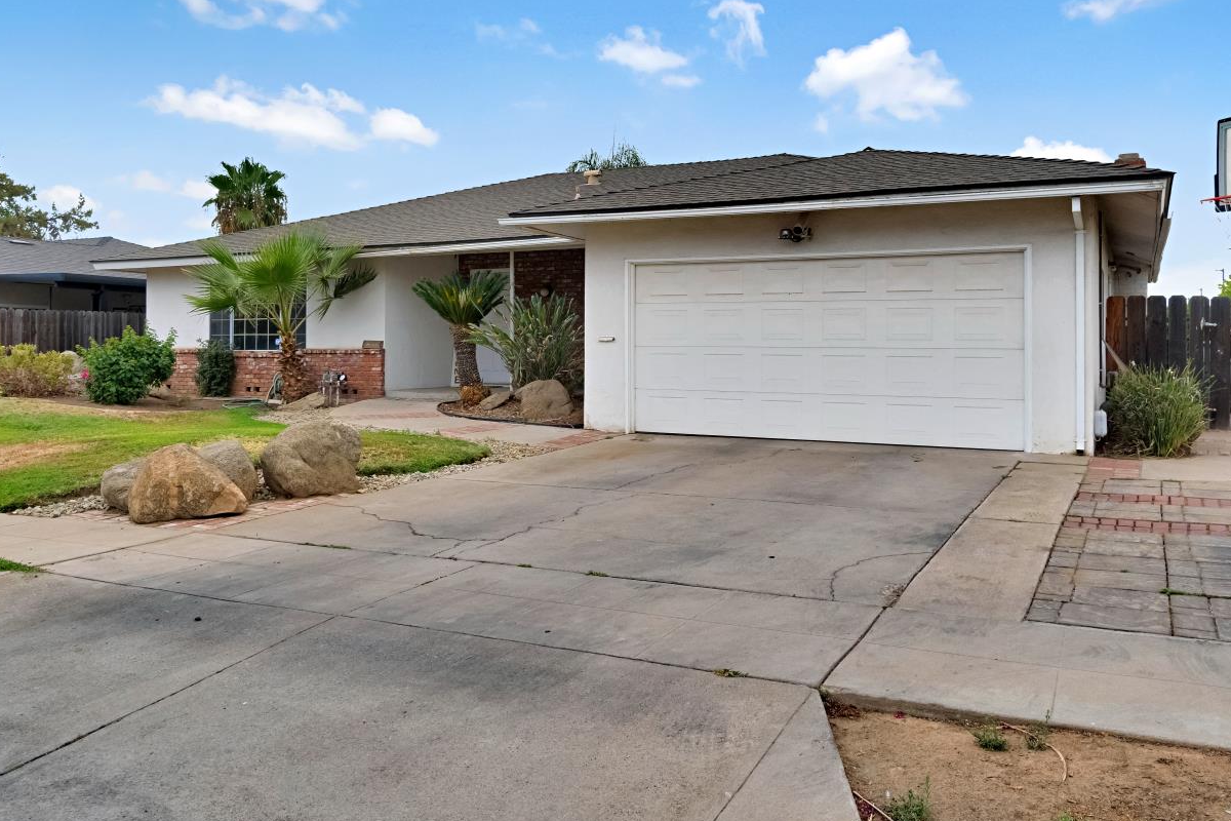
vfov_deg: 43.5
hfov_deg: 61.9
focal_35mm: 30
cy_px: 346
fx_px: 1026
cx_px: 595
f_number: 8
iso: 400
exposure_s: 1/400
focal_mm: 16
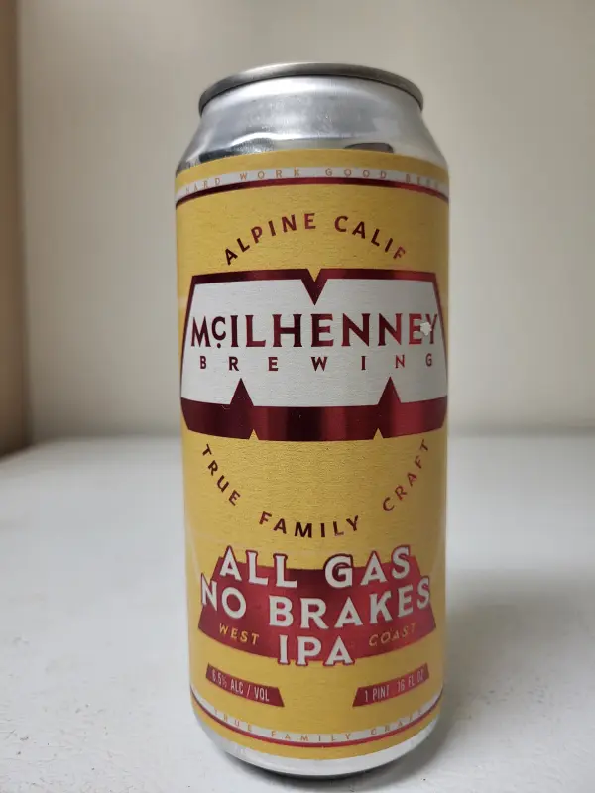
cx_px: 298
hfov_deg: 53.1
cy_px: 396
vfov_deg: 67.3
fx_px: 596
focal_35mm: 26
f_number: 1.8
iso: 80
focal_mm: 5.4
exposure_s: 1/42.1
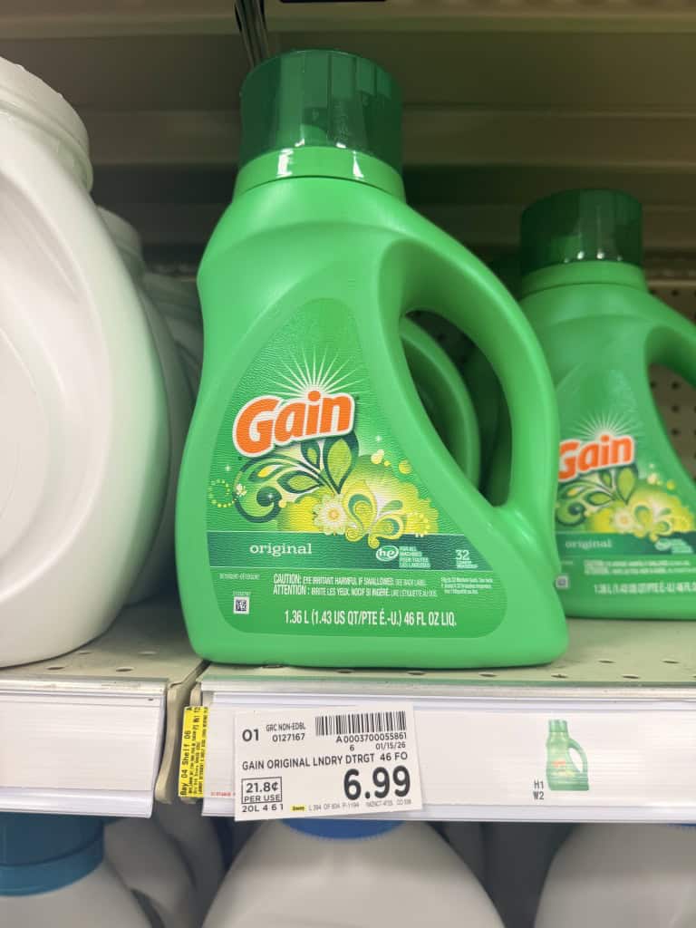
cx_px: 348
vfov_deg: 71.6
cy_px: 464
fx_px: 643
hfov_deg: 56.8
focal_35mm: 24
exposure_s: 1/61
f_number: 1.8
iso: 64
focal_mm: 6.8
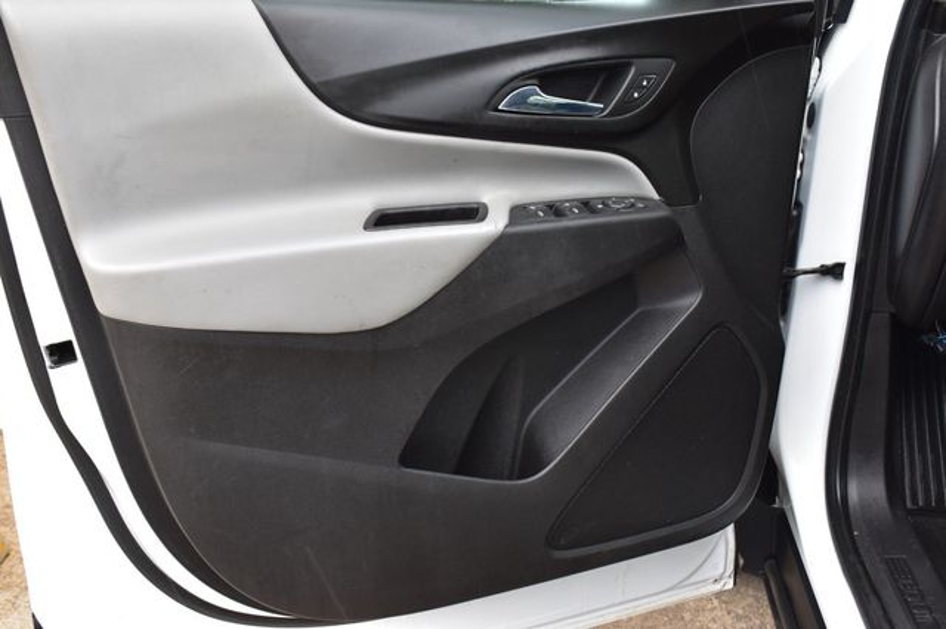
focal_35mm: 38
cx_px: 473
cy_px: 314
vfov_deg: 35.5
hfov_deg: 51.3
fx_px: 985
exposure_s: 1/50
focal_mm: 25
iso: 400
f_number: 8
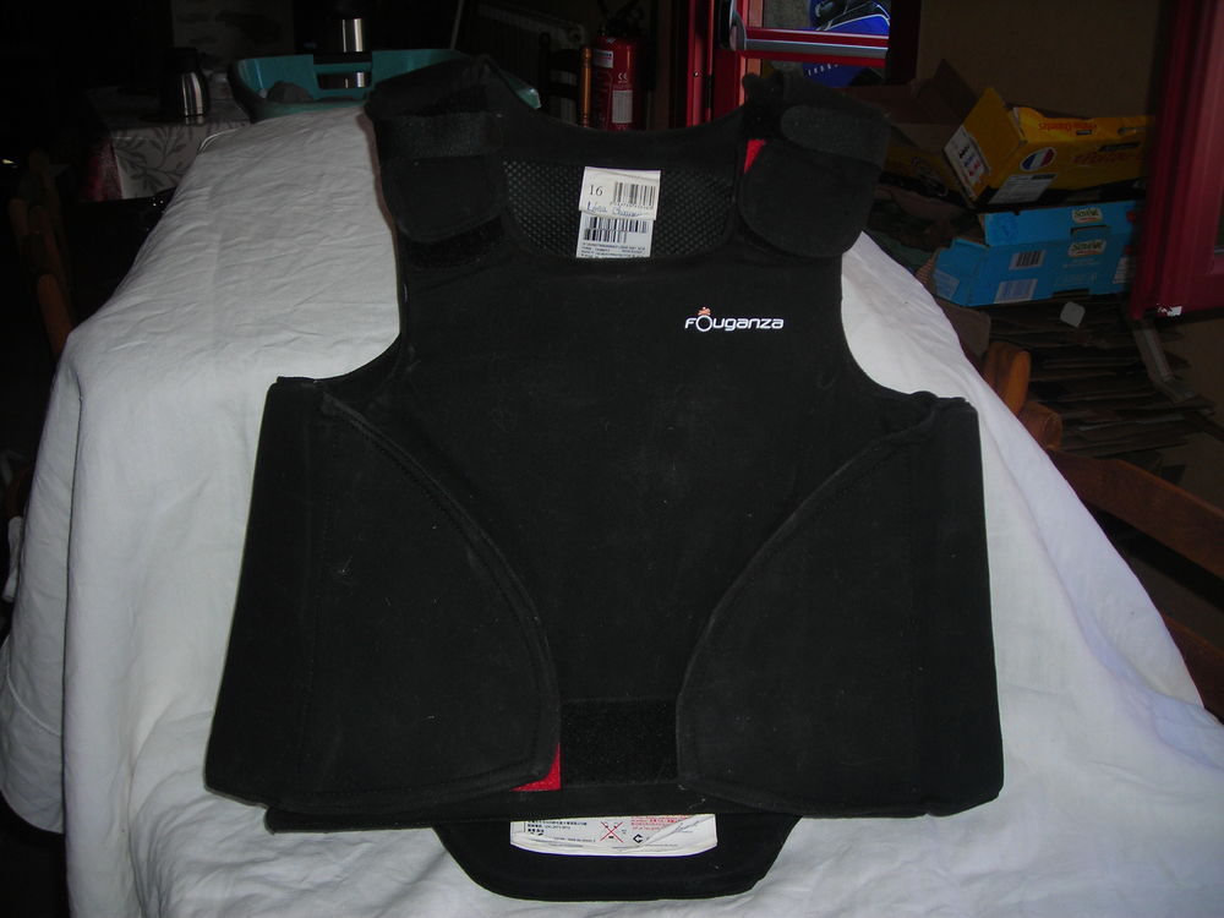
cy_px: 459
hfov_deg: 49.0
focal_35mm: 38
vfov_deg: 37.7
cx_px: 612
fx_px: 1344
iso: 50
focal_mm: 6.3
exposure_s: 1/60.1
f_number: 3.2
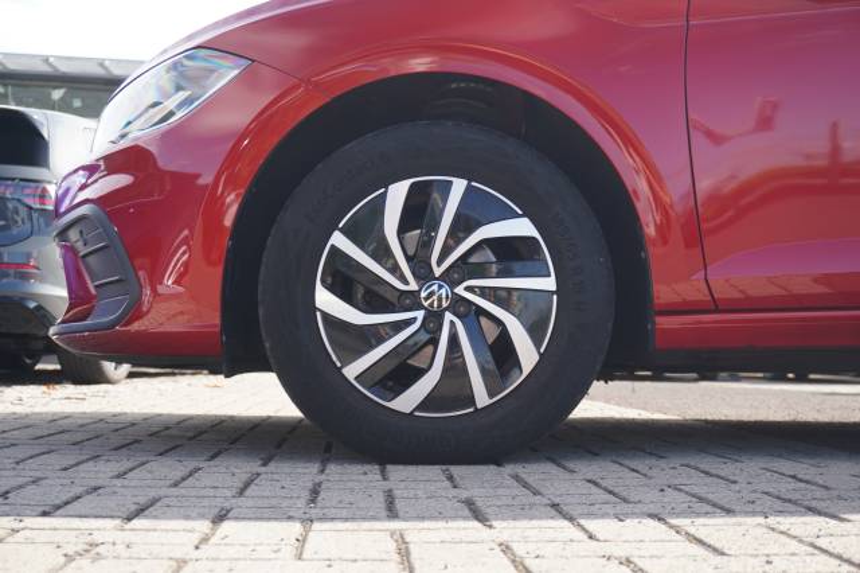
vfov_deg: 26.5
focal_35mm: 51
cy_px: 286
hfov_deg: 38.9
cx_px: 430
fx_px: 1218
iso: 100
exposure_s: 1/60
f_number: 4.5
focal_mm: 34
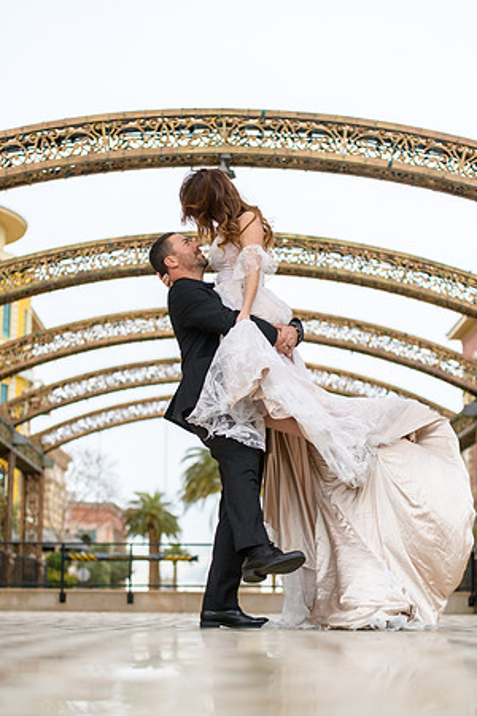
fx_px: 1391
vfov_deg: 28.8
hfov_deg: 19.5
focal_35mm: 70
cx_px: 238
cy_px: 358
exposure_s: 1/3200
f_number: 2.8
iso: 400
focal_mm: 70
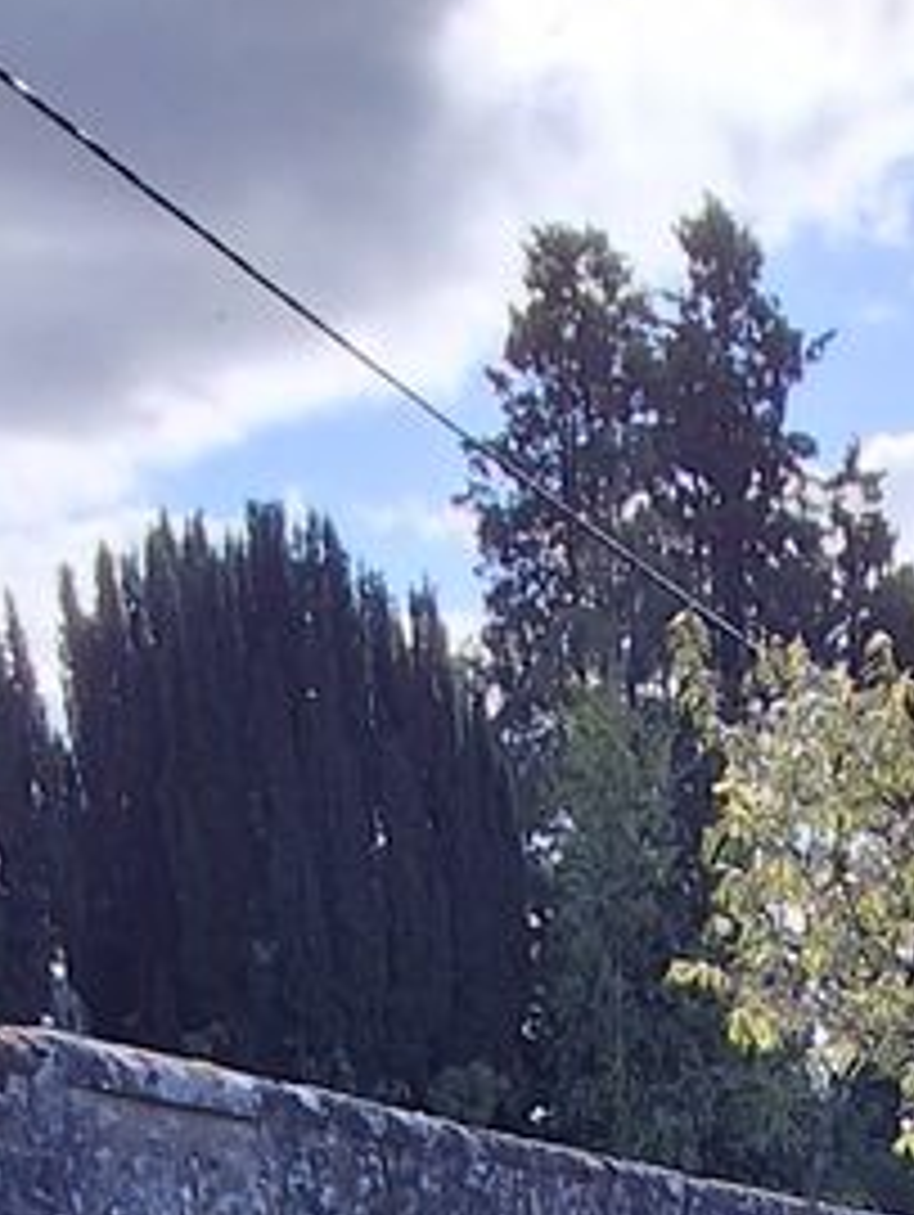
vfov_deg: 19.6
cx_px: 869
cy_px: 2232
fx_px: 2496
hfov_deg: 20.2
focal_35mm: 71
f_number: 2.2
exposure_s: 1/829
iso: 40
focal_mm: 1.64
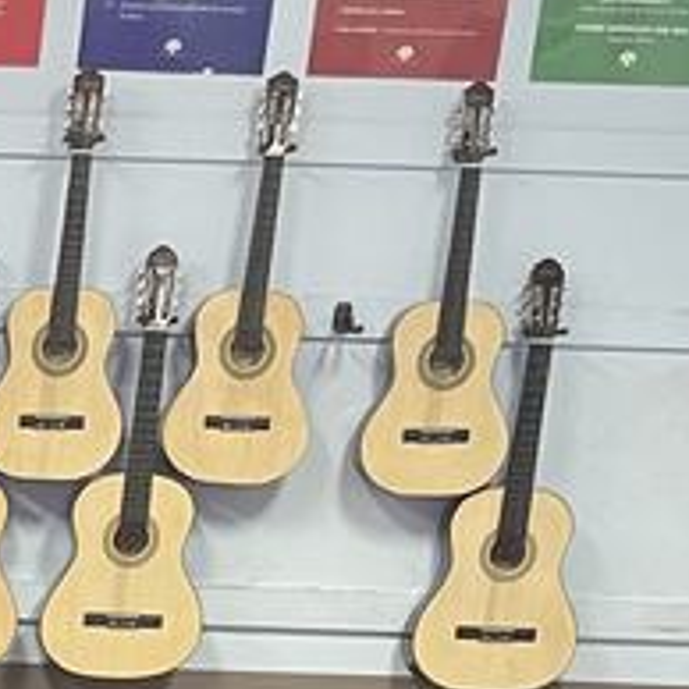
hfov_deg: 12.7
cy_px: 1353
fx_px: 2725
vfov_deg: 12.7
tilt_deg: -19.8
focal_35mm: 121
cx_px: -675
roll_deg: -2.2
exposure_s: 1/60
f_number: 1.6
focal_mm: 4.2
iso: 320
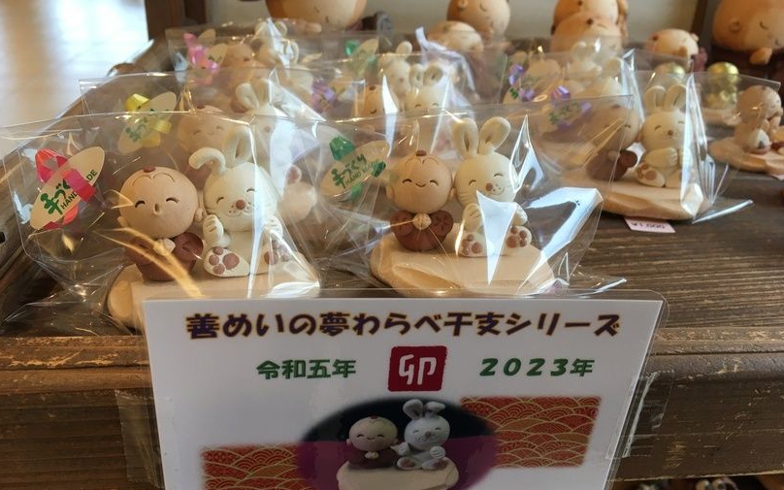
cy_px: 265
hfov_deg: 61.2
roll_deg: -3.2
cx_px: 391
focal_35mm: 31
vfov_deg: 40.6
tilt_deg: -25.9
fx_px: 662
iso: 25
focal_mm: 4.15
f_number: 2.2
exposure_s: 1/30
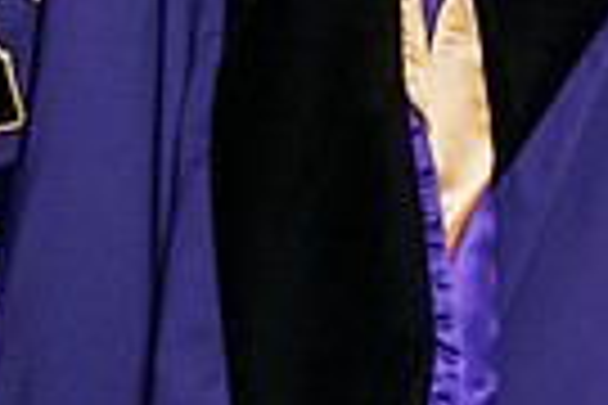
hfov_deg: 6.7
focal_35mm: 301
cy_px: -286
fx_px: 5083
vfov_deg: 4.5
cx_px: 950
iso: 2000
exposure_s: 1/200
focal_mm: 70
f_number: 5
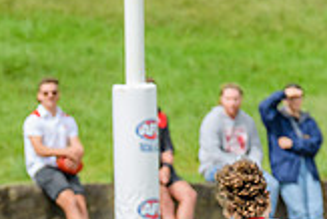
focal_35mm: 1424
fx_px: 12946
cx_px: 62
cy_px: 345
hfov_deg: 1.4
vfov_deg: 1.0
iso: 800
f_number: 10
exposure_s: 1/1600
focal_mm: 400
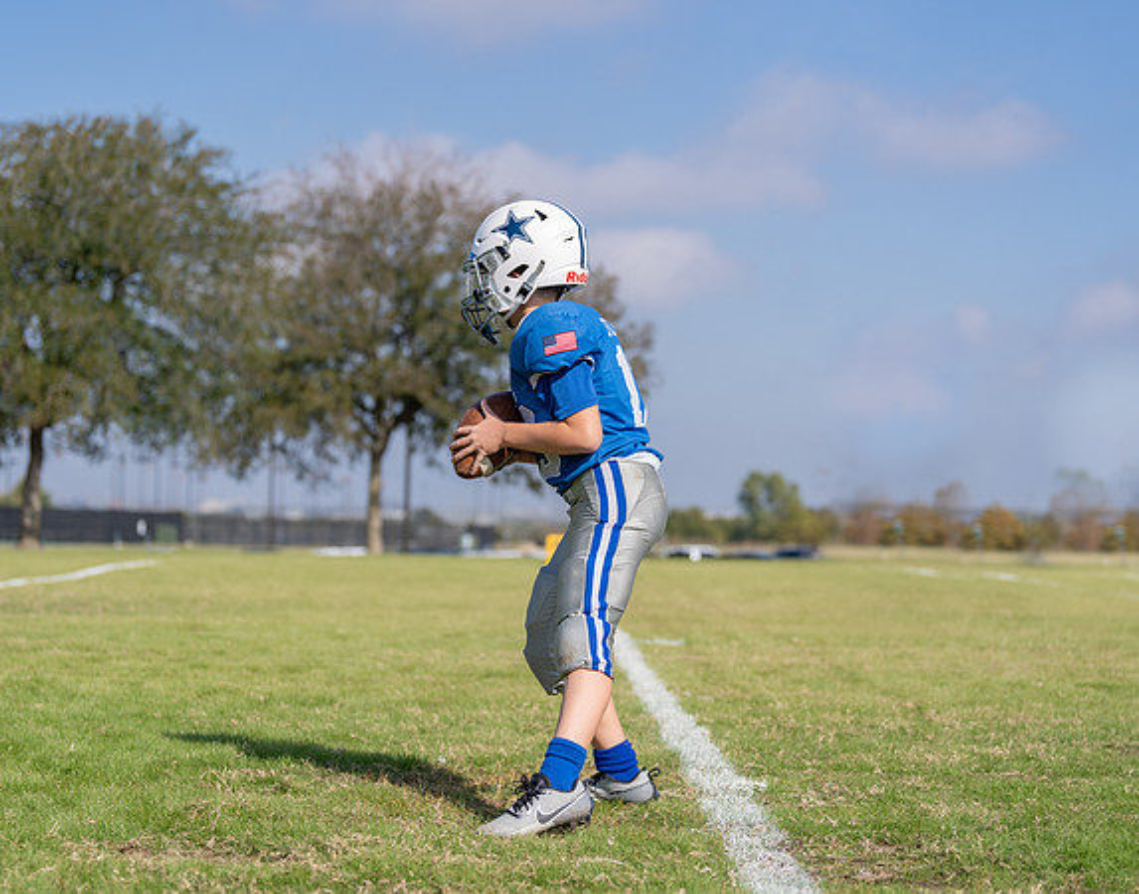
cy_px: 447
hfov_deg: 24.4
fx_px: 2635
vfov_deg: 19.3
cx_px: 516
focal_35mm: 79
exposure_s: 1/2500
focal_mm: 70
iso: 100
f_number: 2.8
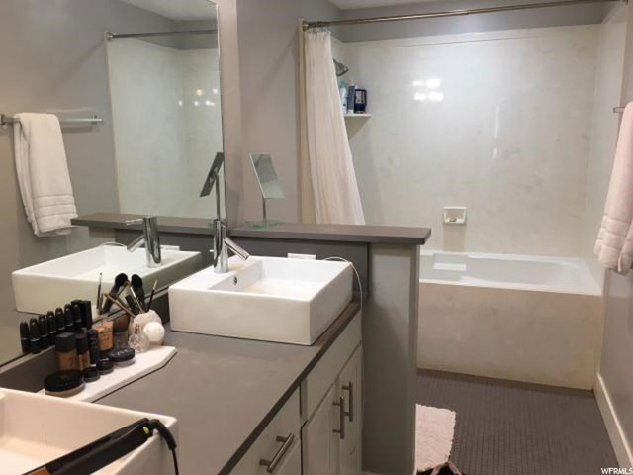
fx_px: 530
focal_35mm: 29
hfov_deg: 61.7
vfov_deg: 48.2
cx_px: 316
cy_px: 238
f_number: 2.2
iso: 64
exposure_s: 1/30
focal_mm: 4.15
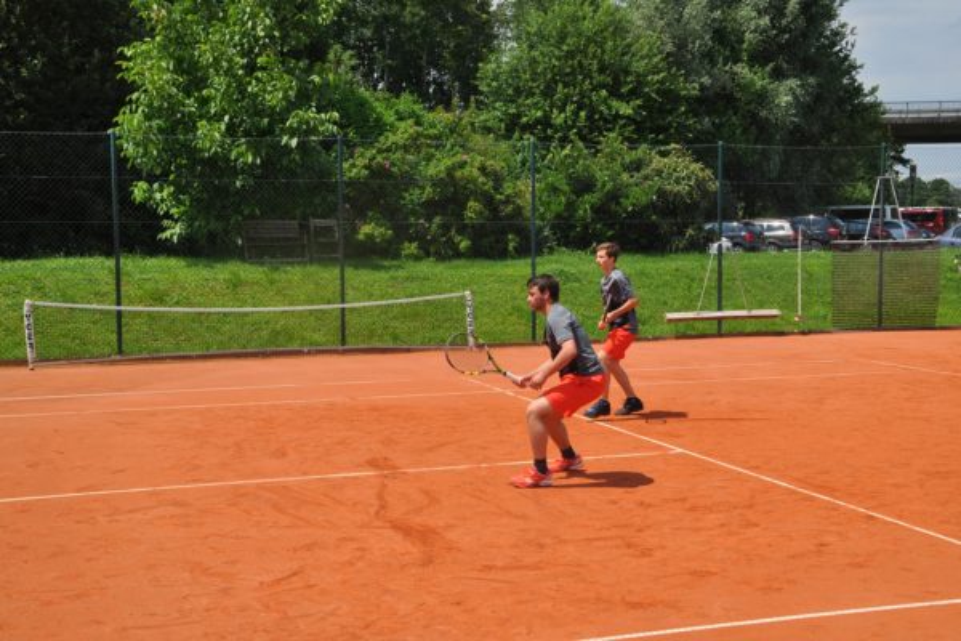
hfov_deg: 41.1
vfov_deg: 28.1
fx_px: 1281
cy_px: 320
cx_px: 480
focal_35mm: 48
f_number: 11
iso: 200
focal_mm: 32
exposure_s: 1/500
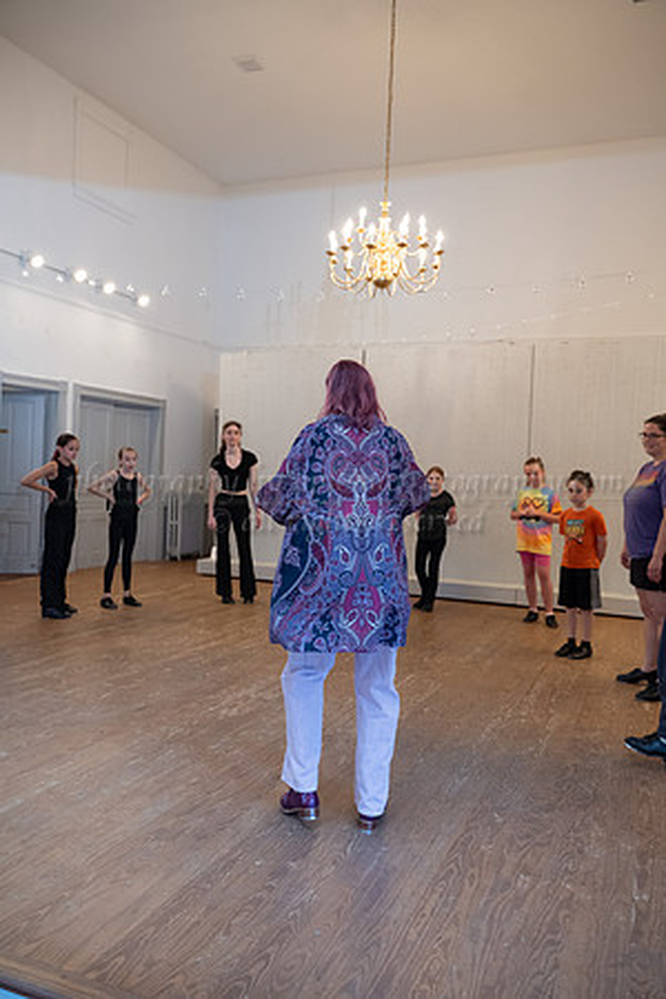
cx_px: 333
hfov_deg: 46.4
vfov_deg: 65.5
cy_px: 500
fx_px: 777
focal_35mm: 28
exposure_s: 1/200
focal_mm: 28
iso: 1600
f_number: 3.5
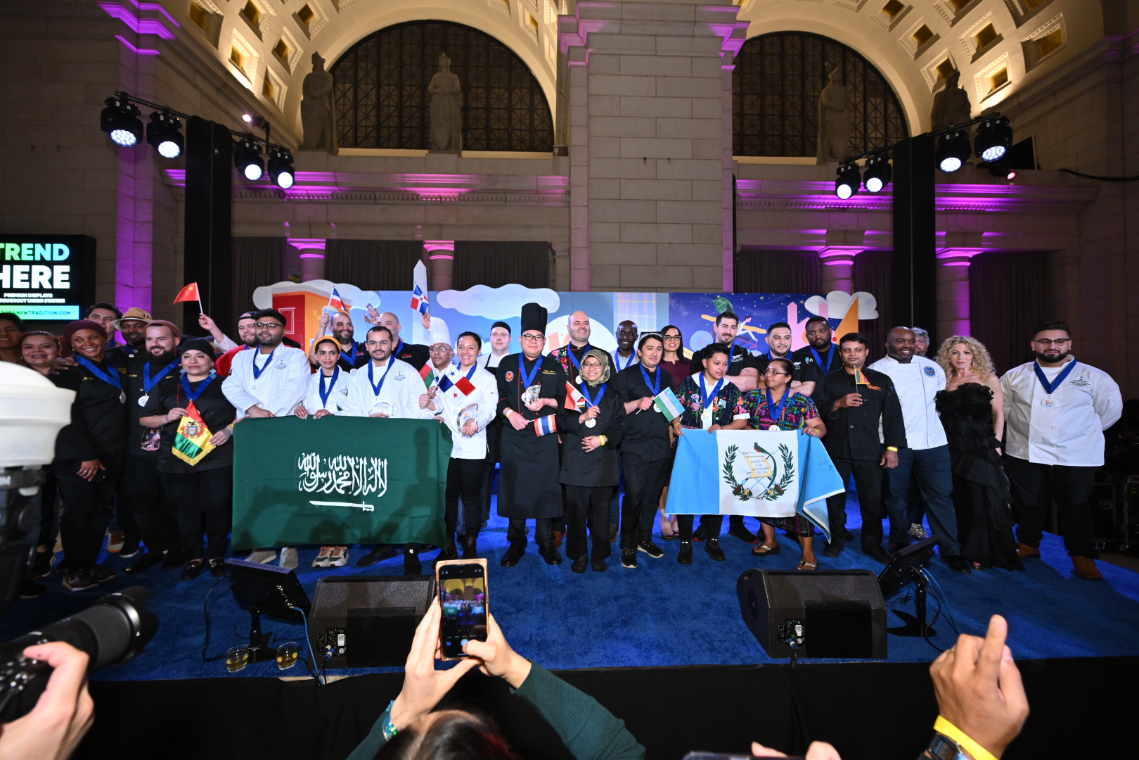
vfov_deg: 81.2
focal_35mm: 14
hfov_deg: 104.3
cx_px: 570
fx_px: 443
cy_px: 380
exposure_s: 1/160
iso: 1600
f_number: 4
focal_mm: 14
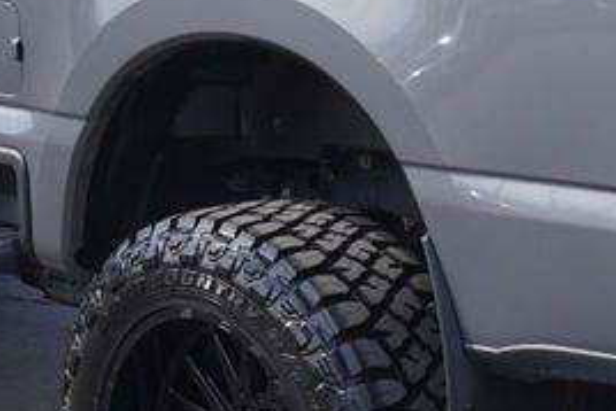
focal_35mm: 126
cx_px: 331
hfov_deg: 16.3
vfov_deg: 10.9
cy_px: 161
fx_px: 2157
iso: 100
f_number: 6.3
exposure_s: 1/160
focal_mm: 22
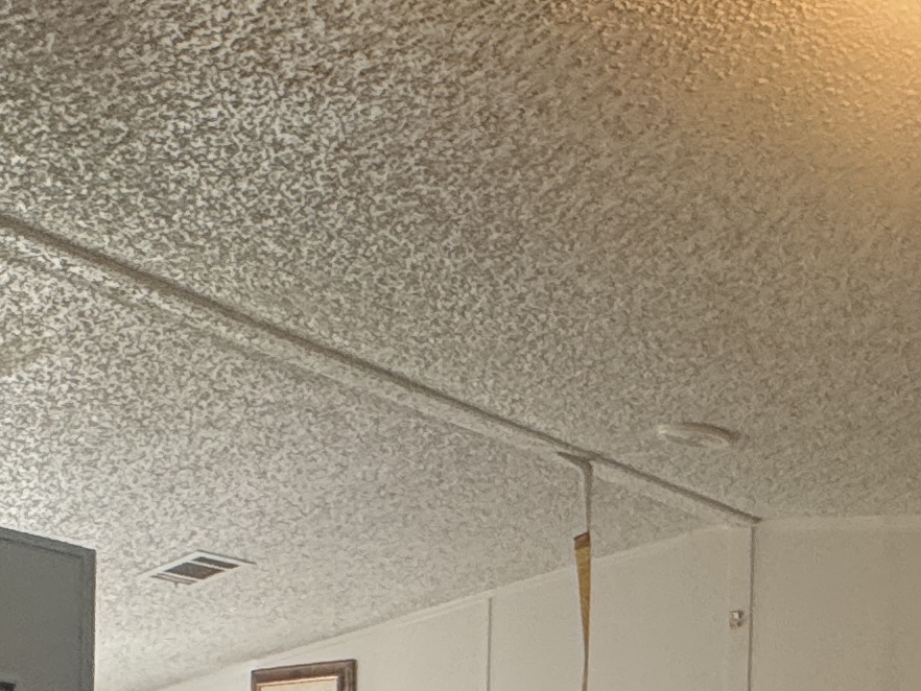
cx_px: 769
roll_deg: -1.2
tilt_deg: -2.0
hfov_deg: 29.4
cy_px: 992
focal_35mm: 64
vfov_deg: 20.2
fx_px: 1703
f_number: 2.2
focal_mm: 2.22
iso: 250
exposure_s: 1/60
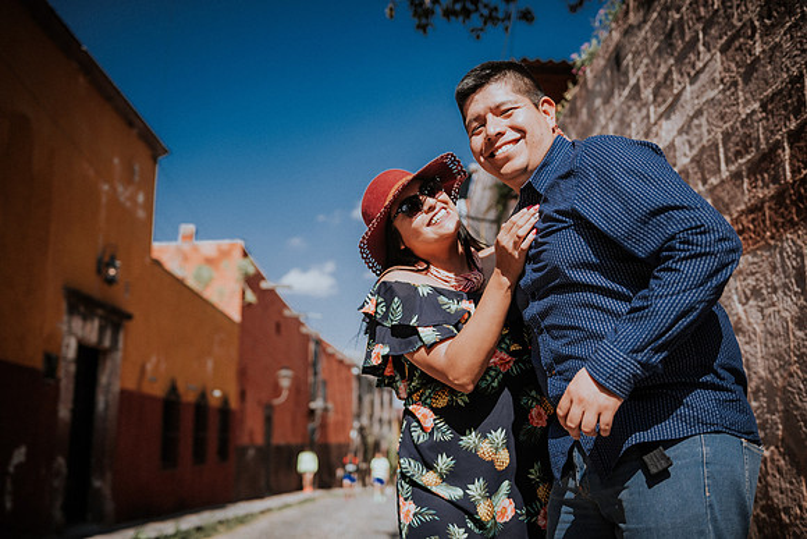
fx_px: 874
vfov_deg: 34.2
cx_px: 404
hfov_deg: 49.5
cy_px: 270
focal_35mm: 39
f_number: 1.8
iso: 100
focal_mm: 26
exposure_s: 1/3200
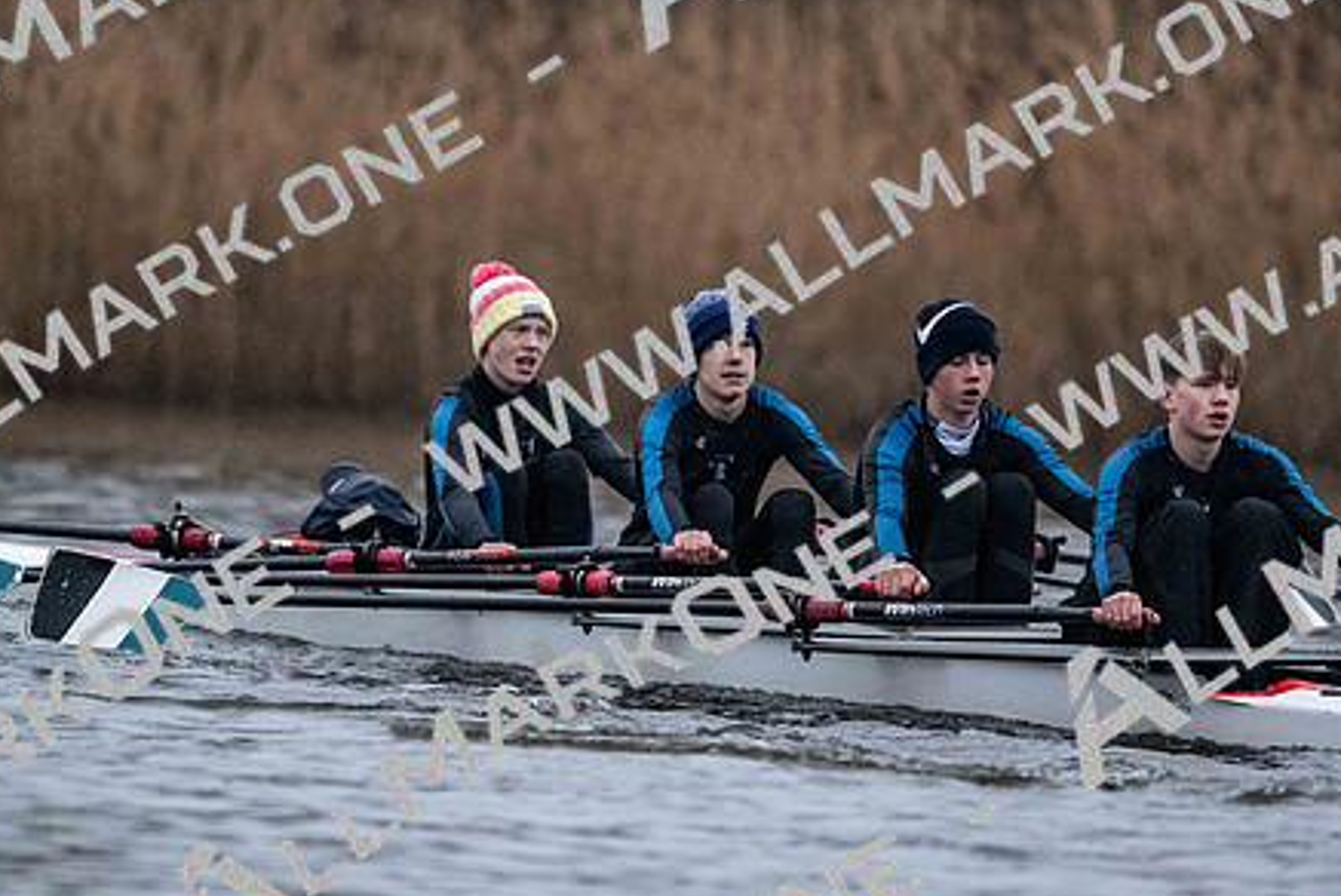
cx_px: 804
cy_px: 502
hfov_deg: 3.9
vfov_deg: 2.6
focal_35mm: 531
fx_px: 19792
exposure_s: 1/1600
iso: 8000
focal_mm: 400
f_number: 4.5
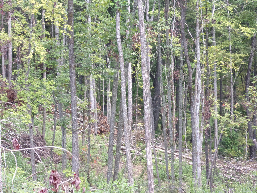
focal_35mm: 133
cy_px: 96
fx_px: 987
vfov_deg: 11.1
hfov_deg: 14.8
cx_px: 128
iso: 107
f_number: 5.5
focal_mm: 23.8
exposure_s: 1/40
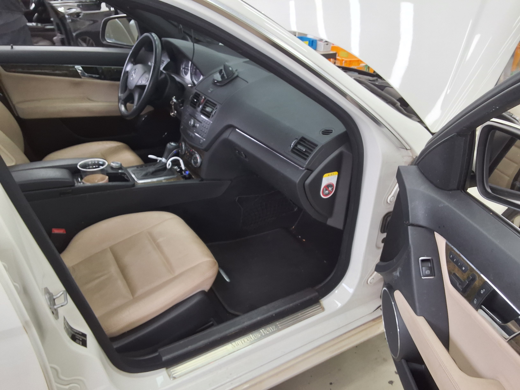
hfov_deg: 63.4
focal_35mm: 28
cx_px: 260
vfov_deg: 49.7
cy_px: 195
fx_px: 421
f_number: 1.9
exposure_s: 1/60
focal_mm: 2.91
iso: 50
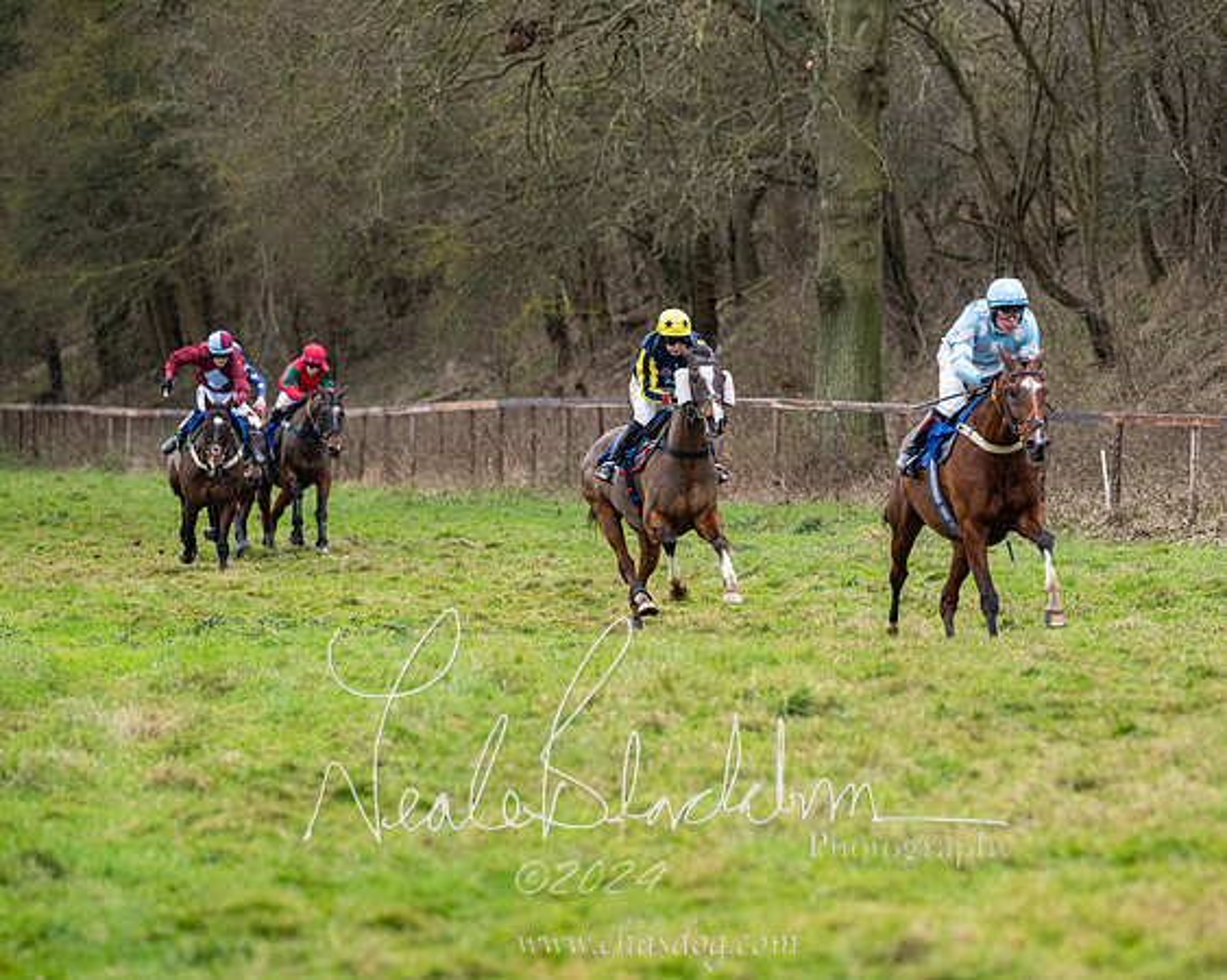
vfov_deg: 6.8
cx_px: 748
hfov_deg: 8.5
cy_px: 528
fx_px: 8285
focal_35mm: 228
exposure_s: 1/1250
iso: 800
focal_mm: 185
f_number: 4
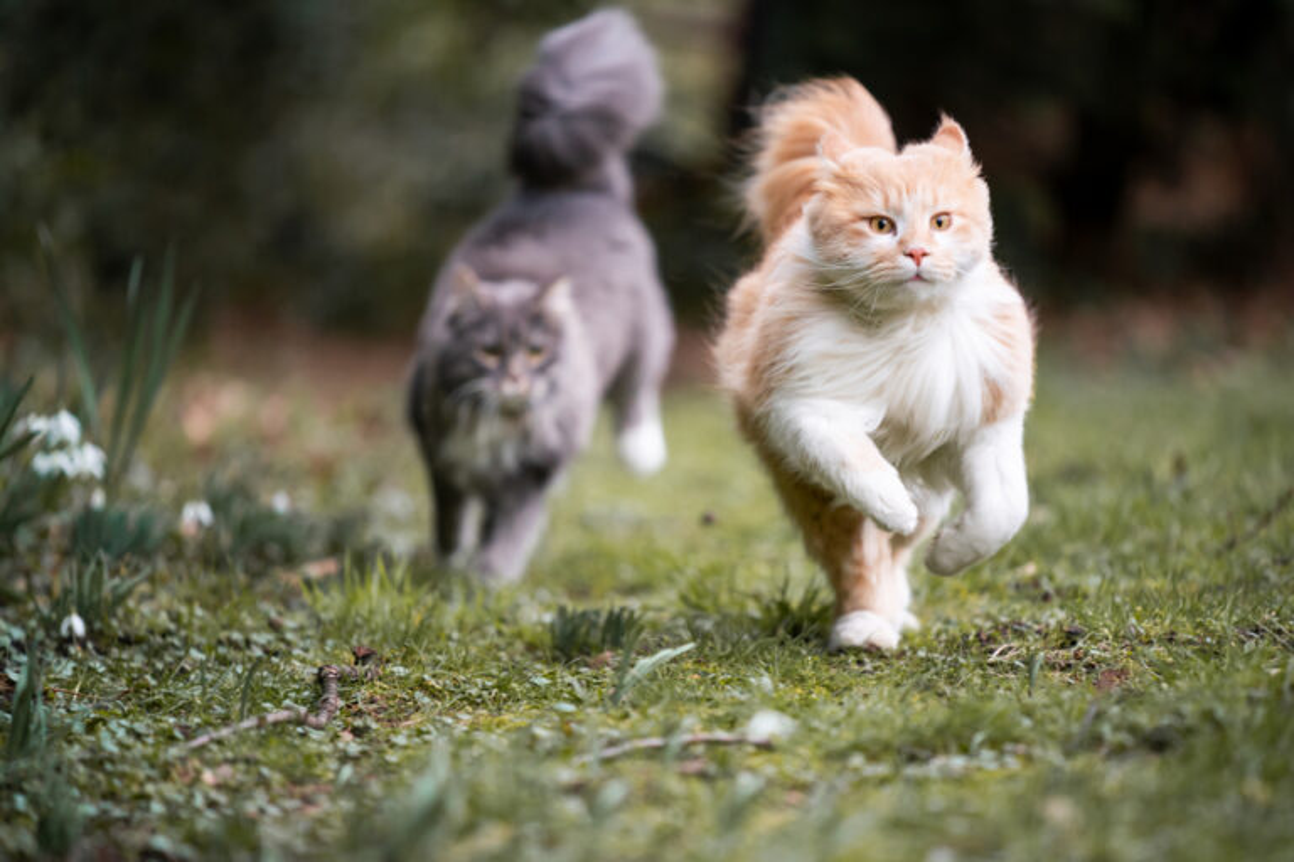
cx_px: 647
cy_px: 431
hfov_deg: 10.3
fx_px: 7188
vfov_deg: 6.9
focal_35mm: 200
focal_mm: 200
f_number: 2.8
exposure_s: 1/1000
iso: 2000
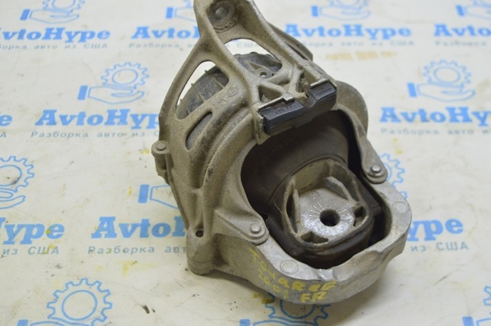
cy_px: 163
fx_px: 715
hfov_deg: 37.9
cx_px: 246
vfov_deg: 25.7
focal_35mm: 52
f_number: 5.6
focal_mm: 35
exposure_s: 1/20
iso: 400
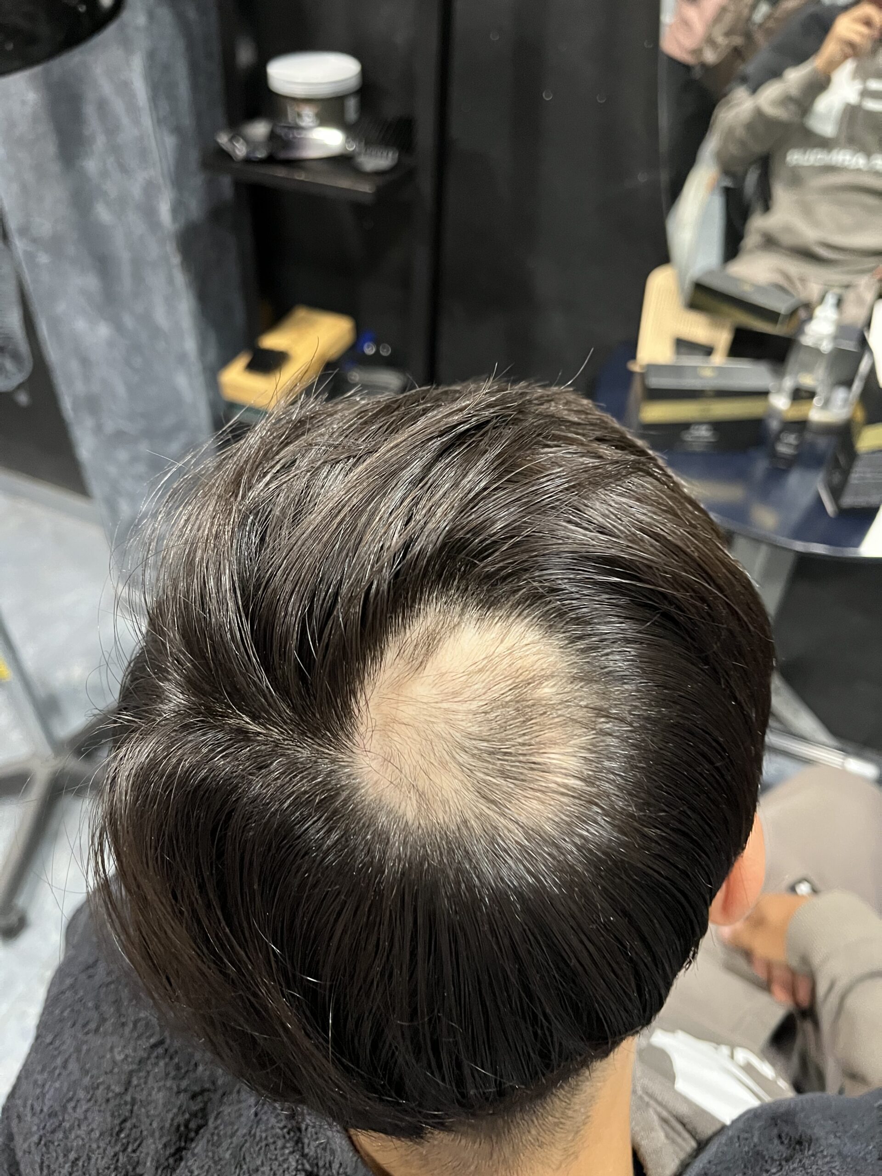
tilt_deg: -43.4
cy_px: 588
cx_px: 441
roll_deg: -0.9
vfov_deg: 67.3
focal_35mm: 26
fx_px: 883
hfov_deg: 53.1
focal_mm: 5.1
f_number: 1.6
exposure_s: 1/33
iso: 500
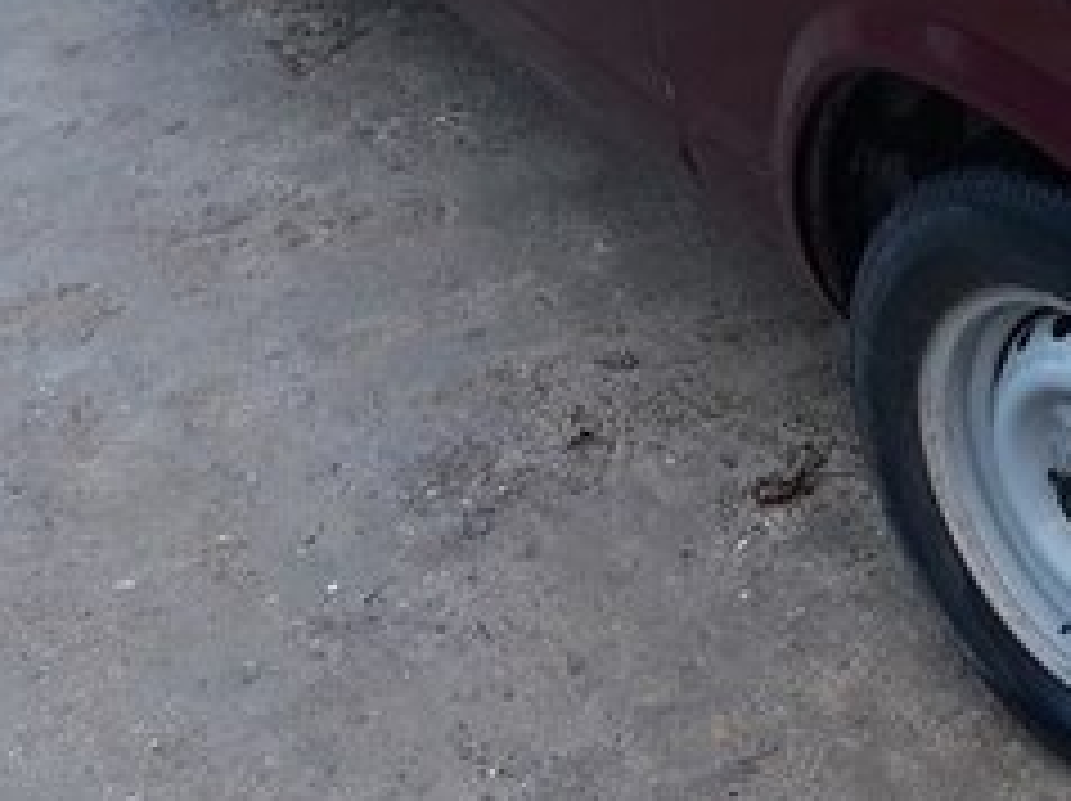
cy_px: -151
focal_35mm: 75
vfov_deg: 18.6
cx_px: 1404
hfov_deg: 23.0
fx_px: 2318
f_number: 1.7
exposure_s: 1/50
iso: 40
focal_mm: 3.71
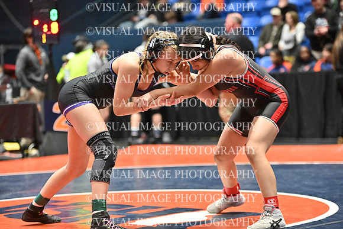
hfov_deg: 18.3
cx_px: 172
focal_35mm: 112
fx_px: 1067
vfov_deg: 12.2
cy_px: 114
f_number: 2.8
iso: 6400
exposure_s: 1/1000
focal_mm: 112
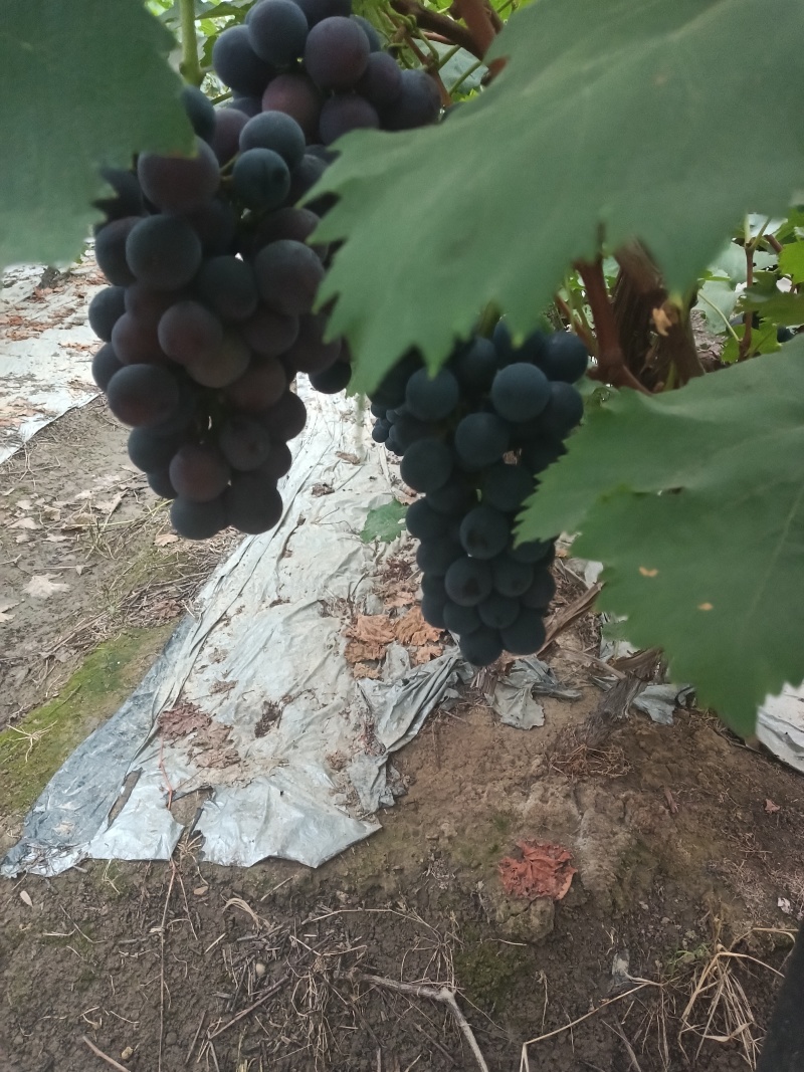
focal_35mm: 27
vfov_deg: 65.3
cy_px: 536
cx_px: 402
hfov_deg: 51.3
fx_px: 836
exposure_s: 1/100
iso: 1098
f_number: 1.8
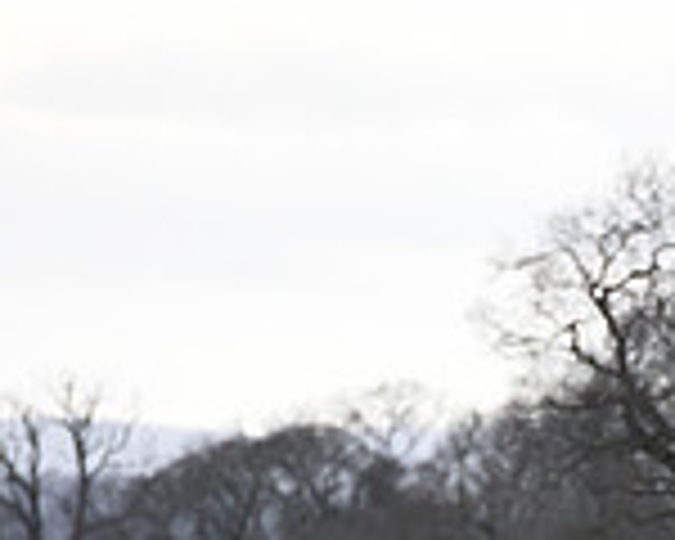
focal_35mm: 724
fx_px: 14464
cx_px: 1179
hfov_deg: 2.7
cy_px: 801
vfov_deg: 2.1
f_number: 5.6
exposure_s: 1/1250
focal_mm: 200
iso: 1800
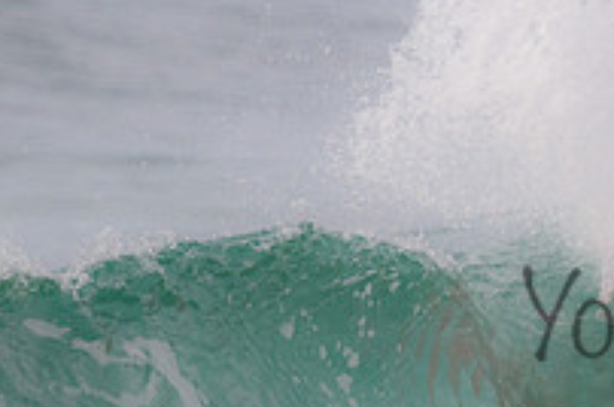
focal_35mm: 2302
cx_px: 836
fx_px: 39199
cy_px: 287
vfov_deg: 0.6
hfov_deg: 0.9
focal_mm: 800
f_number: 11
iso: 1800
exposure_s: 1/2000
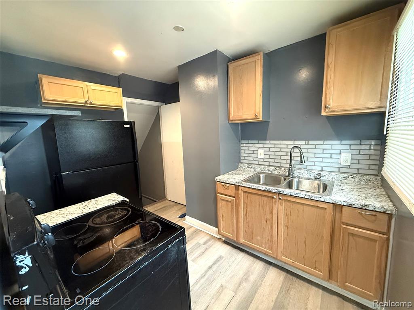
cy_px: 155
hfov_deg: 102.1
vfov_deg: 85.7
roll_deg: +2.6
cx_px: 207
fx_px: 167
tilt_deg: -6.3
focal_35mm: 14
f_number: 2.2
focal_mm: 2.22
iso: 640
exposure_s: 1/60
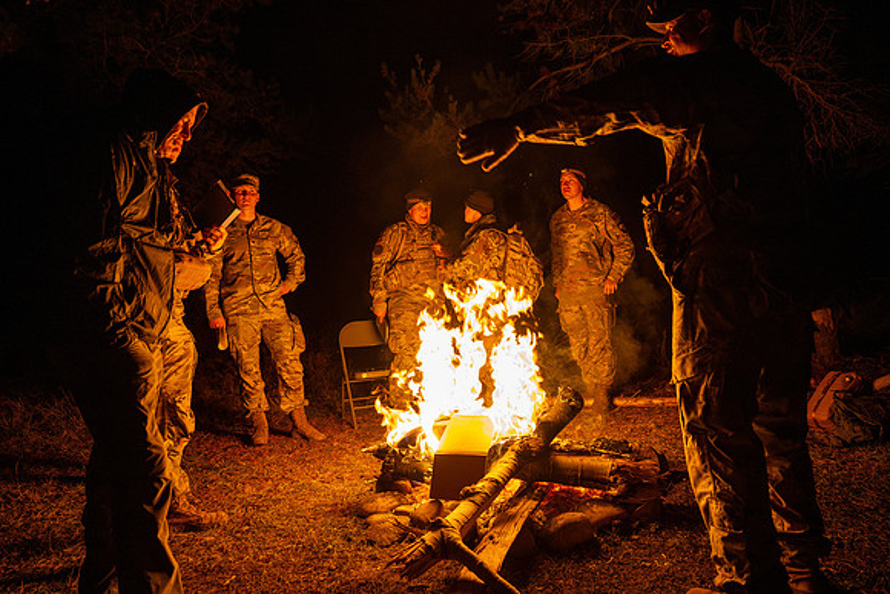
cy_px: 285
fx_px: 618
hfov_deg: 71.5
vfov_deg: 51.3
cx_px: 452
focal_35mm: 25
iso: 4000
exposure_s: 1/200
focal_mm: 24
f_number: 2.8
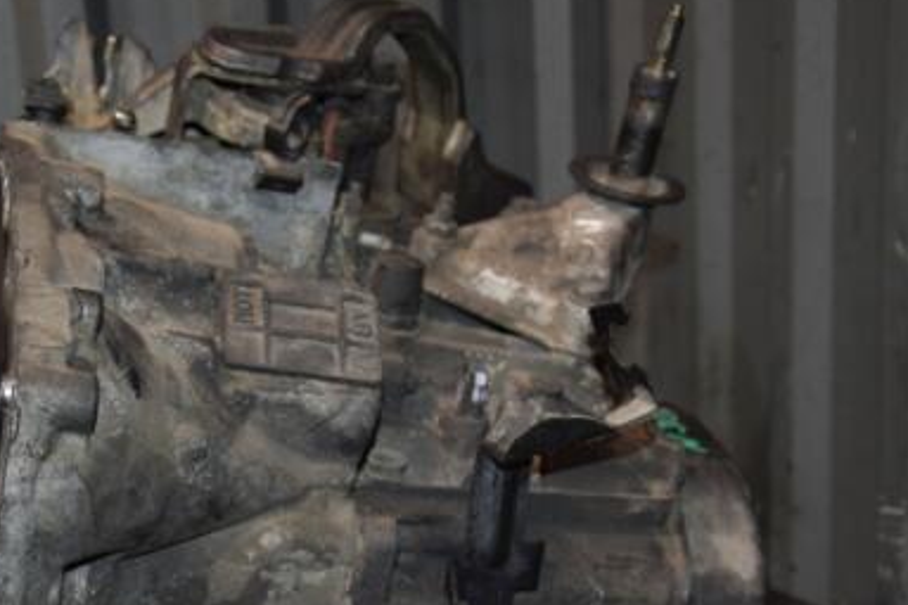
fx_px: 2017
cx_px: 334
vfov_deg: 17.0
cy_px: 458
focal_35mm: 80
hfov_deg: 25.3
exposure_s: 1/60
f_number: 5
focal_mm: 34
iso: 800
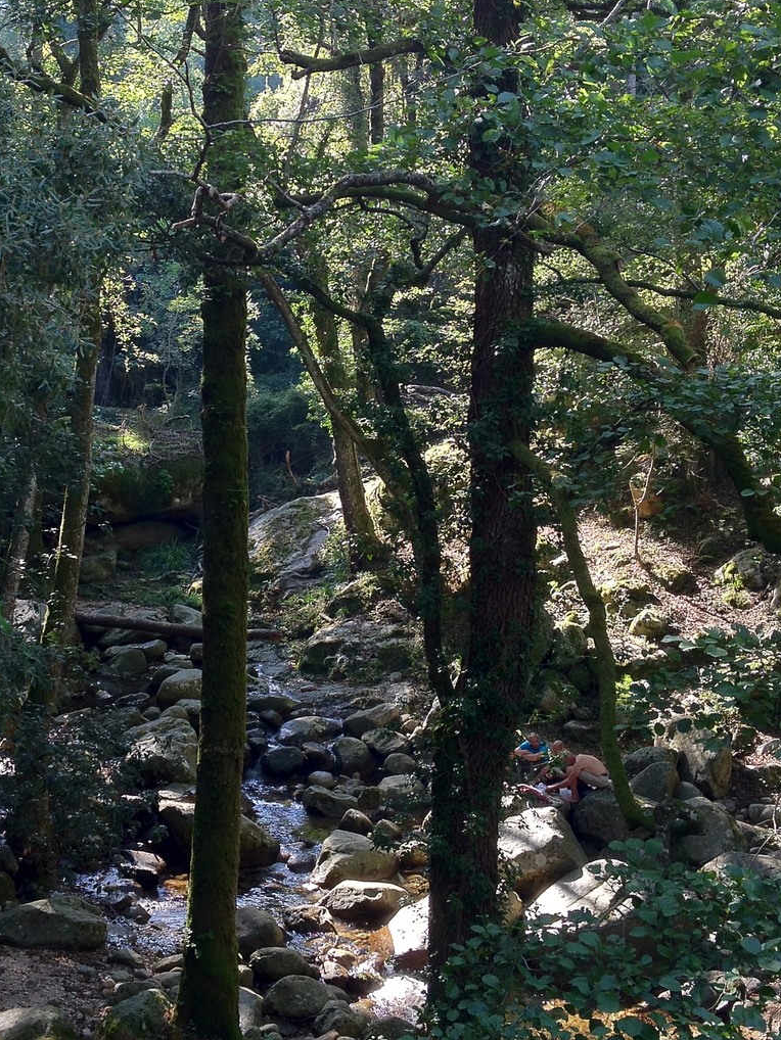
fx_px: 1654
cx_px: 243
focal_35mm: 55
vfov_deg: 34.9
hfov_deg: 26.4
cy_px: 469
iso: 80
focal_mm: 4.28
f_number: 2.4
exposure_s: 1/60
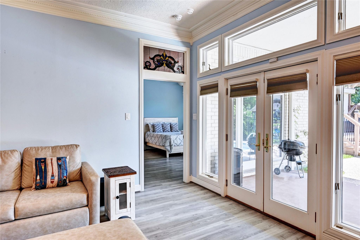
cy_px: 120
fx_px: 210
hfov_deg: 81.2
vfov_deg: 59.4
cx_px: 180
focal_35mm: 21
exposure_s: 1/10
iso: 400
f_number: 8
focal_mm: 21
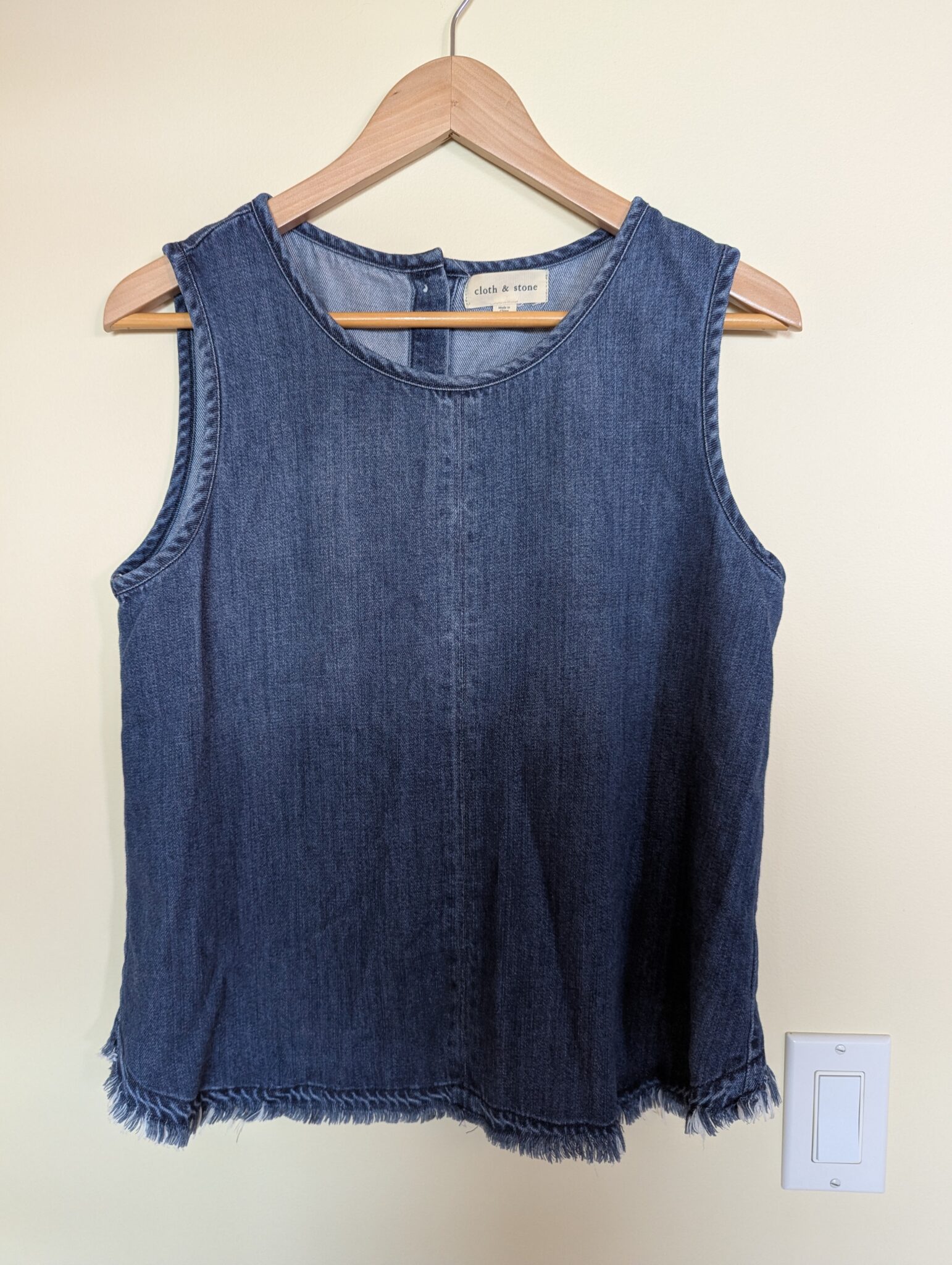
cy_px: 632
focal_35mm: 24
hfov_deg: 56.9
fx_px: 878
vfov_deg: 71.5
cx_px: 476
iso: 155
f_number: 1.85
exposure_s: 1/23.8
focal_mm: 6.81
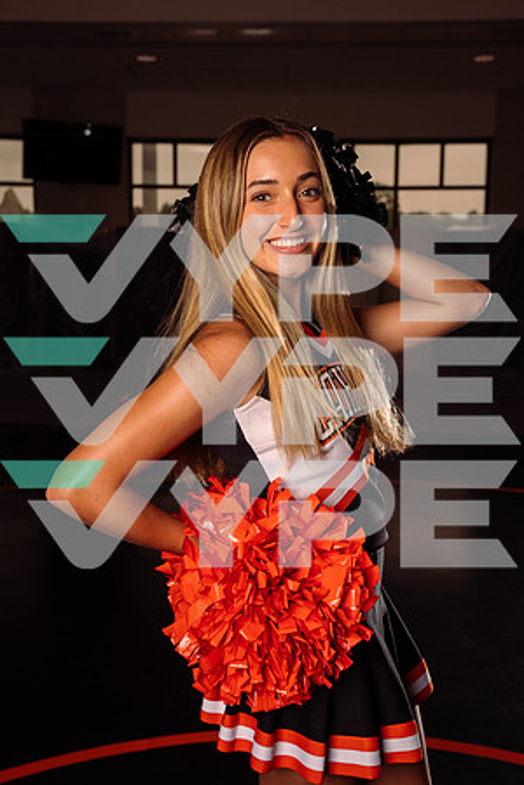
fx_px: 895
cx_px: 262
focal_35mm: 41
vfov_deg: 47.4
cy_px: 392
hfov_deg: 32.6
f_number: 5.6
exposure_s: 1/200
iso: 100
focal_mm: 41
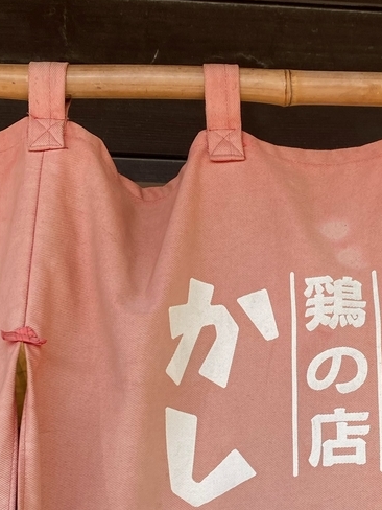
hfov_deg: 22.6
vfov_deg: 29.3
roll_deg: -0.2
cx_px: 302
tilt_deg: +10.9
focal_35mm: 64
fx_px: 942
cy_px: 432
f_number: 1.8
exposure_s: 1/742
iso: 32
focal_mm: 4.25
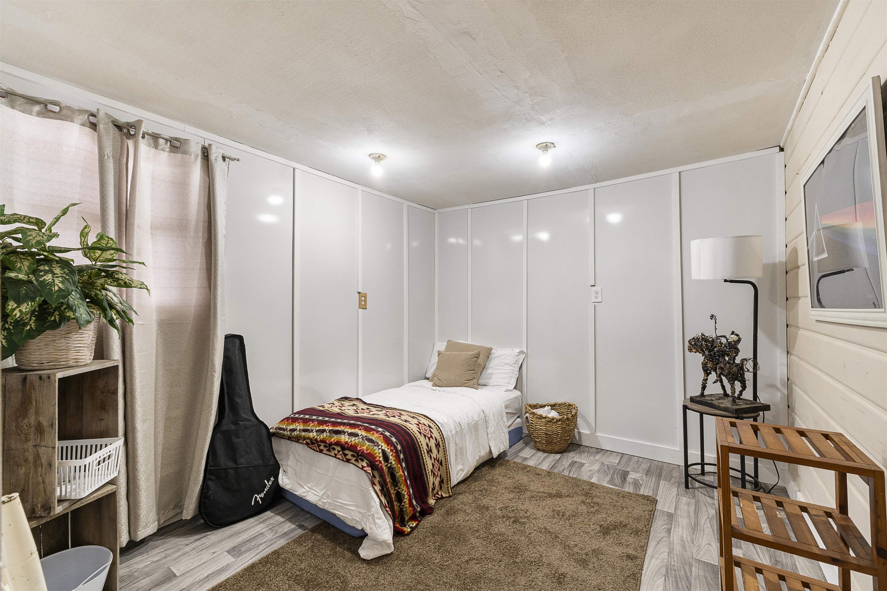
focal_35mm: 15
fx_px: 370
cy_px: 296
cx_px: 444
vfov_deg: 77.3
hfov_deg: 100.4
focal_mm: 10
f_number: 9.5
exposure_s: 1/3
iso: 320
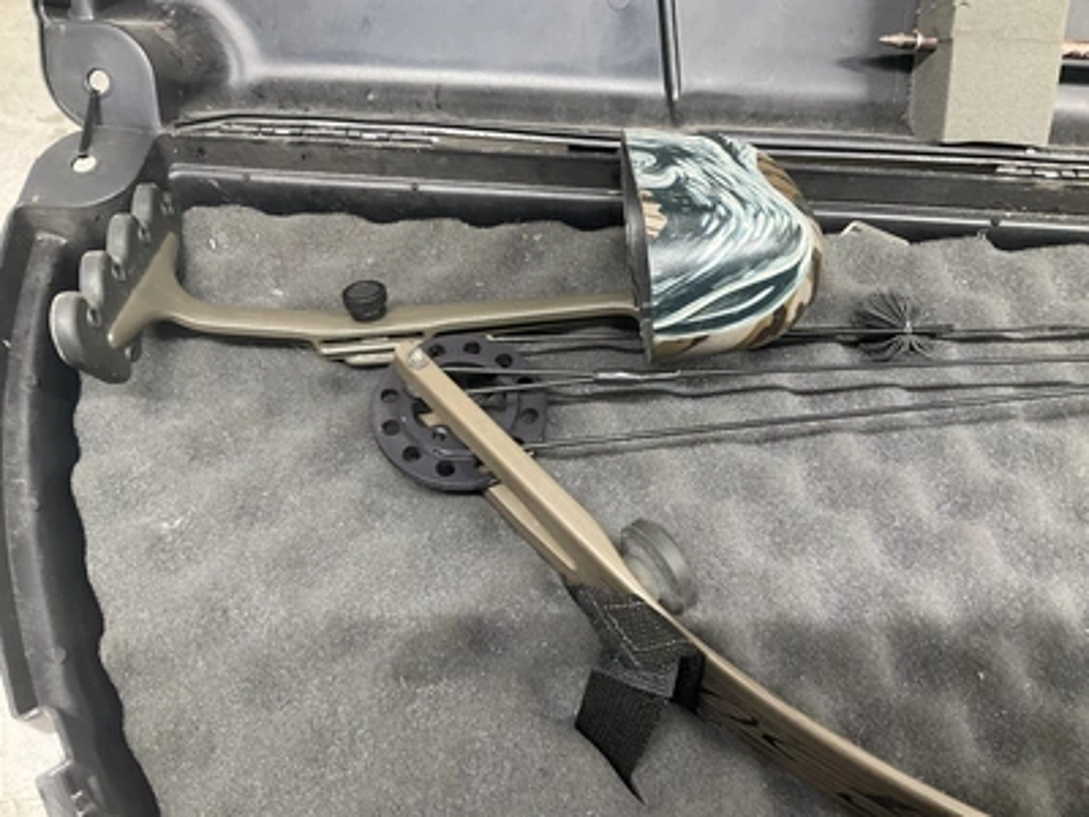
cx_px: 544
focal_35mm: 29
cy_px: 408
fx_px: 912
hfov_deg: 61.7
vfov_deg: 48.2
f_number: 1.8
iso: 125
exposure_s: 1/60
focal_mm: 3
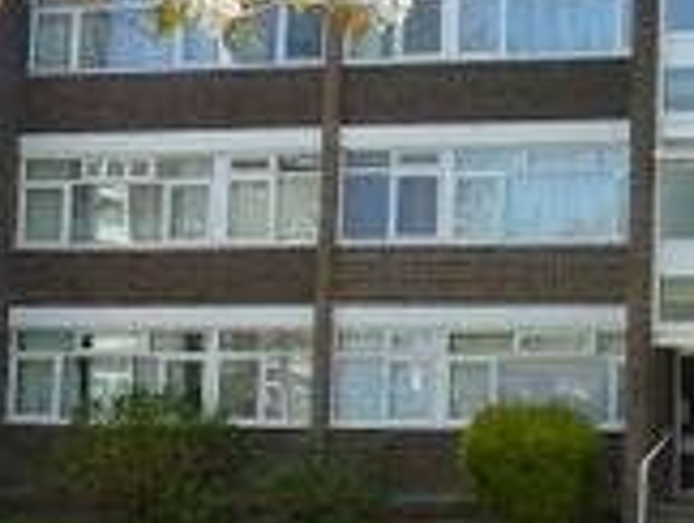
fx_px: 1606
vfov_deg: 18.5
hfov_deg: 22.4
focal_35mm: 80
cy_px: 236
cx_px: 848
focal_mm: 4.8
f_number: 4.5
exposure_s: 1/200
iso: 80
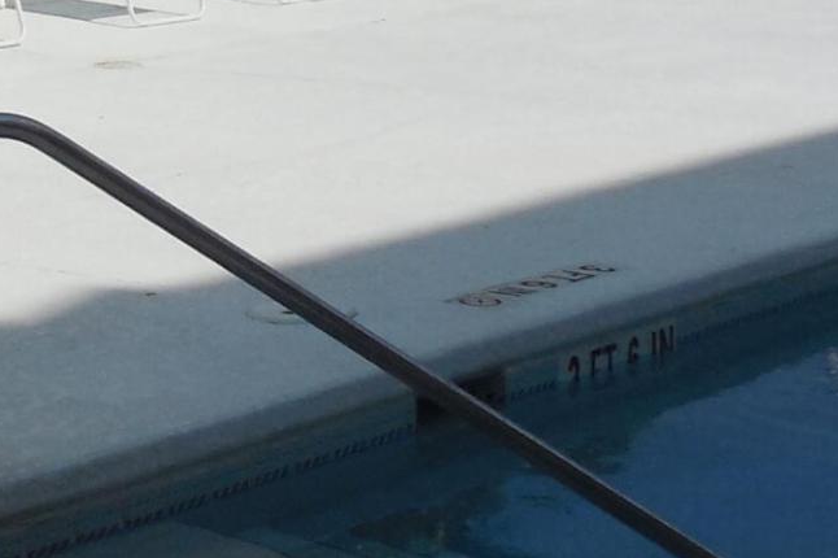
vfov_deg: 11.5
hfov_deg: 16.6
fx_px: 2699
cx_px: -278
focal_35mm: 116
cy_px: -135
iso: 125
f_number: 6.2
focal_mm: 4.5
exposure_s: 1/1250
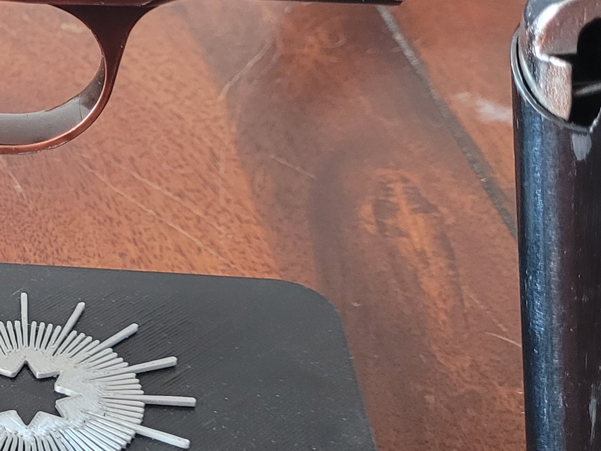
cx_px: -129
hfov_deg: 22.0
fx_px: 1424
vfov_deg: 18.0
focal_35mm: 82
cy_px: 235
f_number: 1.8
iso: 320
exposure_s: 1/40
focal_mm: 5.4
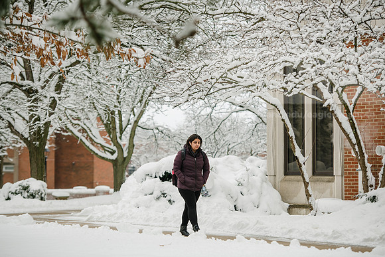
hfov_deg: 17.1
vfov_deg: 11.4
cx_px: 192
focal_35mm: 120
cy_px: 128
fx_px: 1284
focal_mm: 120
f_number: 3.5
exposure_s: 1/400
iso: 200
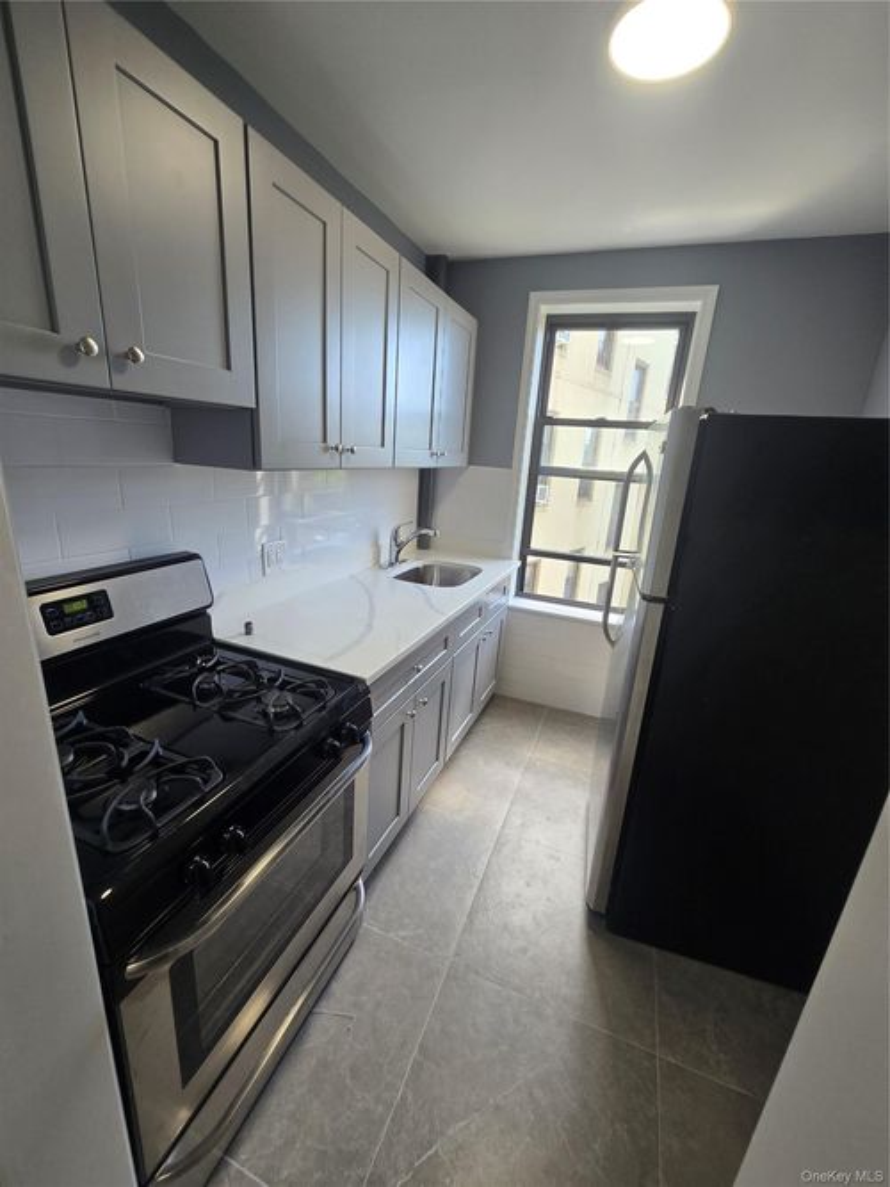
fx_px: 446
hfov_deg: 89.9
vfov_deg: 106.2
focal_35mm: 13
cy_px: 594
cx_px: 445
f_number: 2.2
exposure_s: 1/60
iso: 64
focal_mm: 2.2
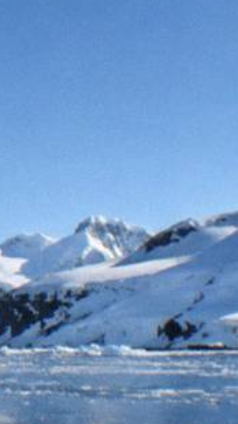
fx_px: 1405
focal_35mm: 125
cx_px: -11
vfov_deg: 17.0
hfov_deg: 9.6
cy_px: 373
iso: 400
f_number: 4.5
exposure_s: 1/1250
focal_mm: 37
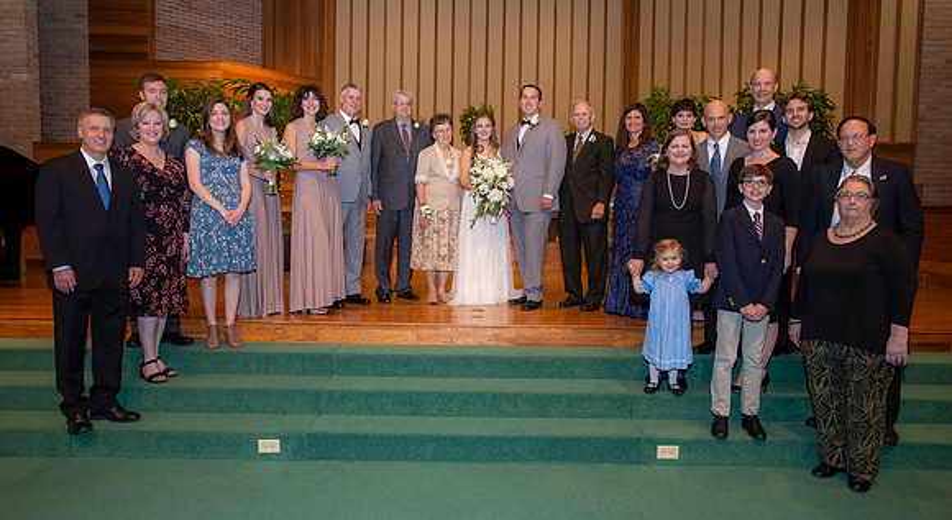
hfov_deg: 75.9
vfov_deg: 46.1
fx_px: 611
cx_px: 476
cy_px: 245
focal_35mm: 24
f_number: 3.5
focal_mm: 22
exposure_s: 1/160
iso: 800
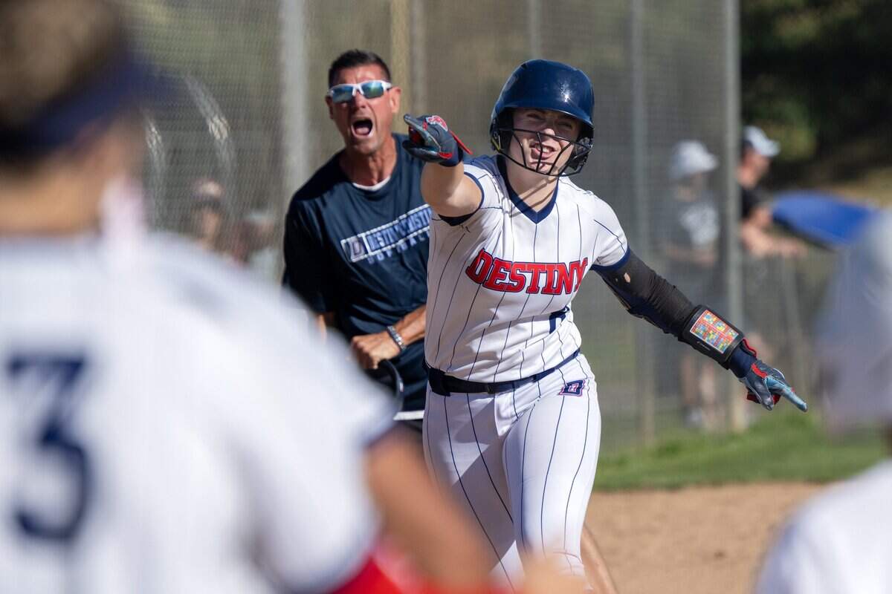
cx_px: 446
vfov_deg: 6.9
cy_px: 297
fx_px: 4955
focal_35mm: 200
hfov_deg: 10.3
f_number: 4
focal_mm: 200
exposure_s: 1/5000
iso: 500
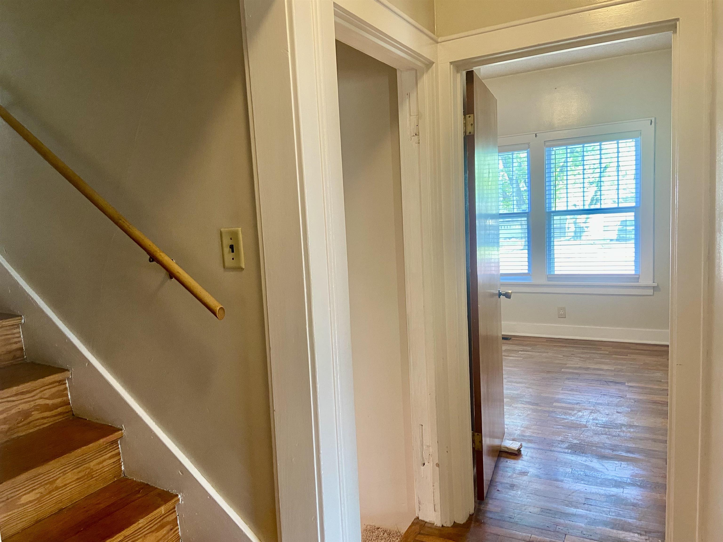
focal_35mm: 26
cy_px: 271
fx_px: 543
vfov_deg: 53.1
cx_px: 362
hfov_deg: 67.3
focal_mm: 4.25
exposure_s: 1/60
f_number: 1.8
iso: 250
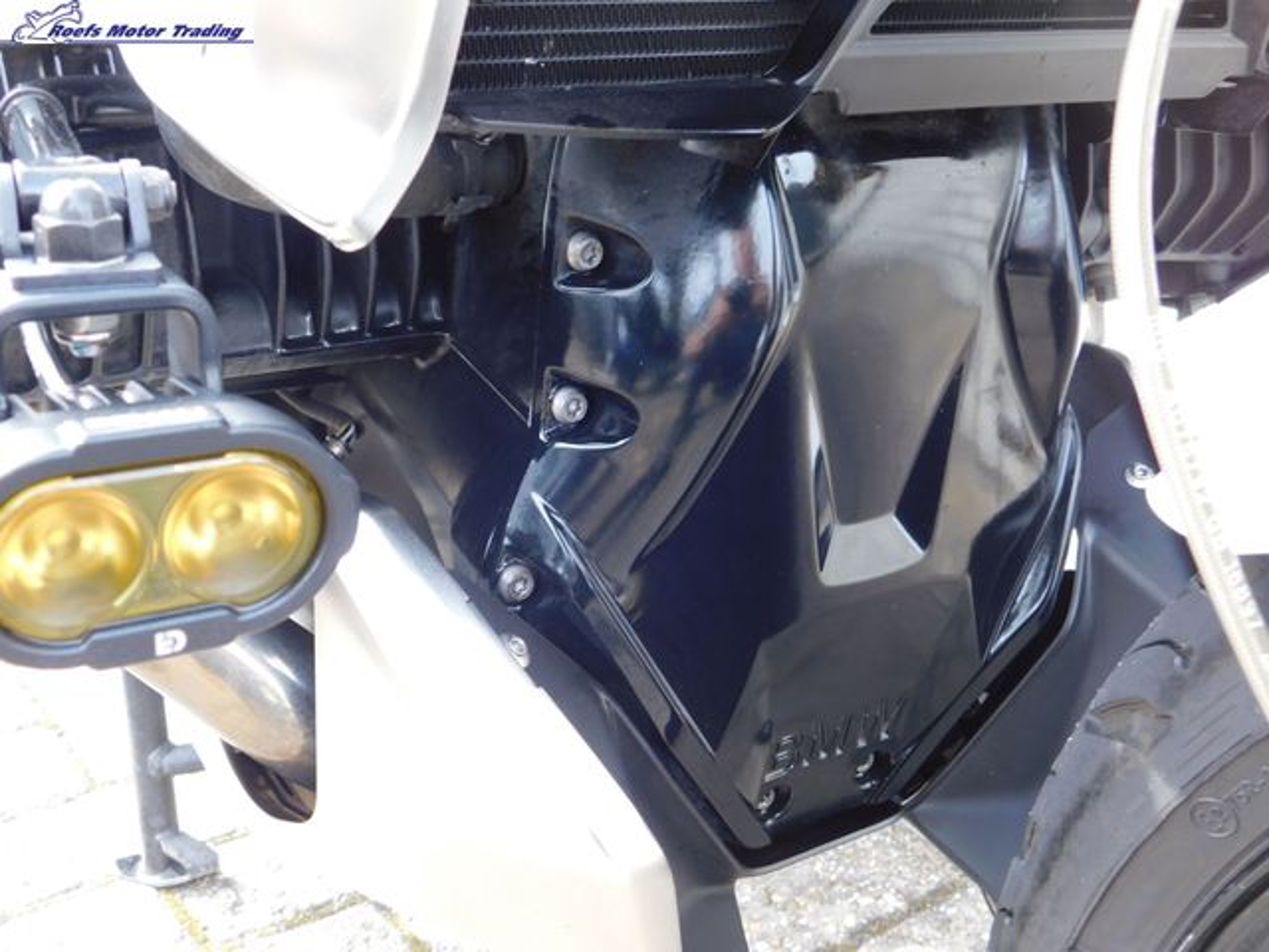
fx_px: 1466
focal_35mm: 40
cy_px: 476
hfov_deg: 46.8
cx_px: 634
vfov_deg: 36.0
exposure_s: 1/30
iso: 125
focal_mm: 7.1
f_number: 3.6
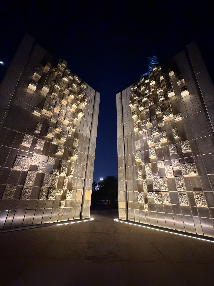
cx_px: 107
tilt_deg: +25.4
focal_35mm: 14
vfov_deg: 102.1
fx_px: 115
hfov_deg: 85.7
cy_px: 143
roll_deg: -2.1
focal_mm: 2.22
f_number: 2.2
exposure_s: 1/33
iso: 1000
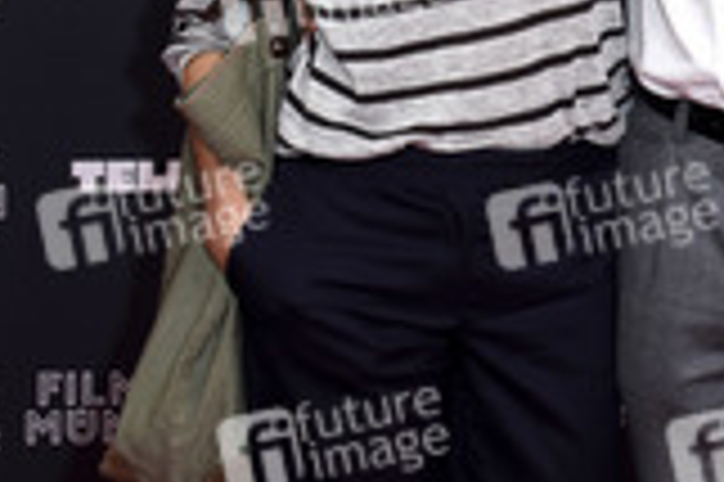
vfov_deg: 11.8
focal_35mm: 113
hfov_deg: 17.8
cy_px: -122
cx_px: 663
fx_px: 2278
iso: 400
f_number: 6.3
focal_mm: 27
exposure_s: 1/100
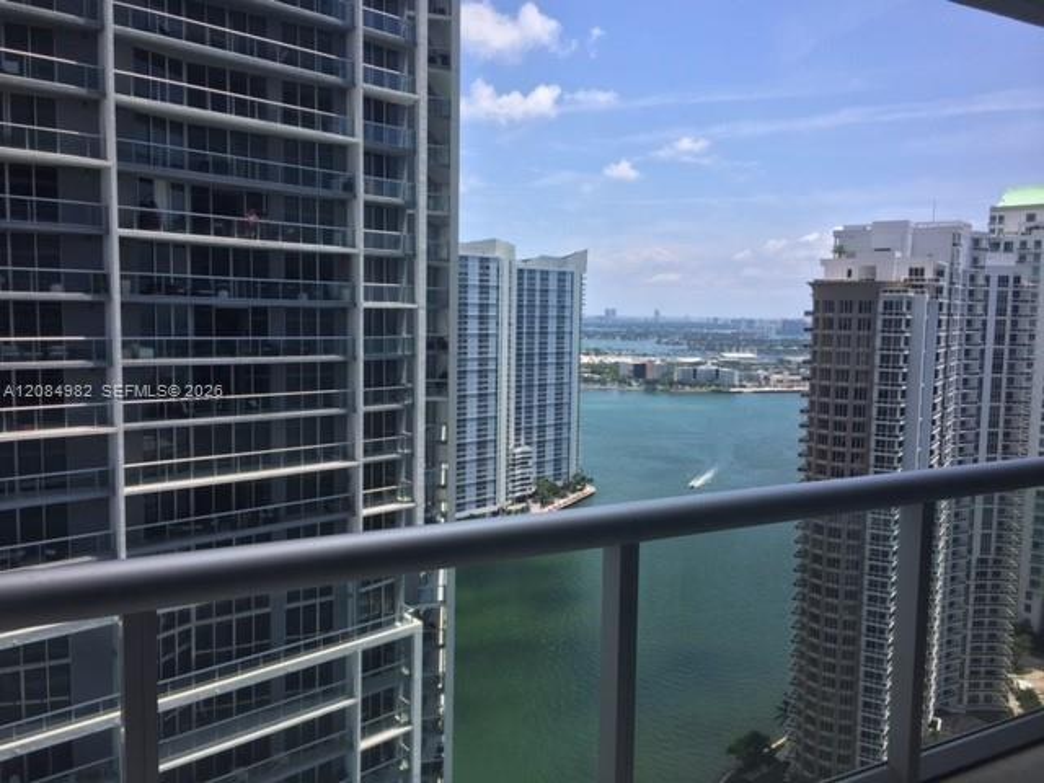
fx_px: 875
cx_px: 522
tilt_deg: -5.5
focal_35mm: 29
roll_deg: -0.6
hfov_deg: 61.7
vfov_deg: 48.2
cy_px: 392
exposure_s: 1/824
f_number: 2.2
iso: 32
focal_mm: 4.15
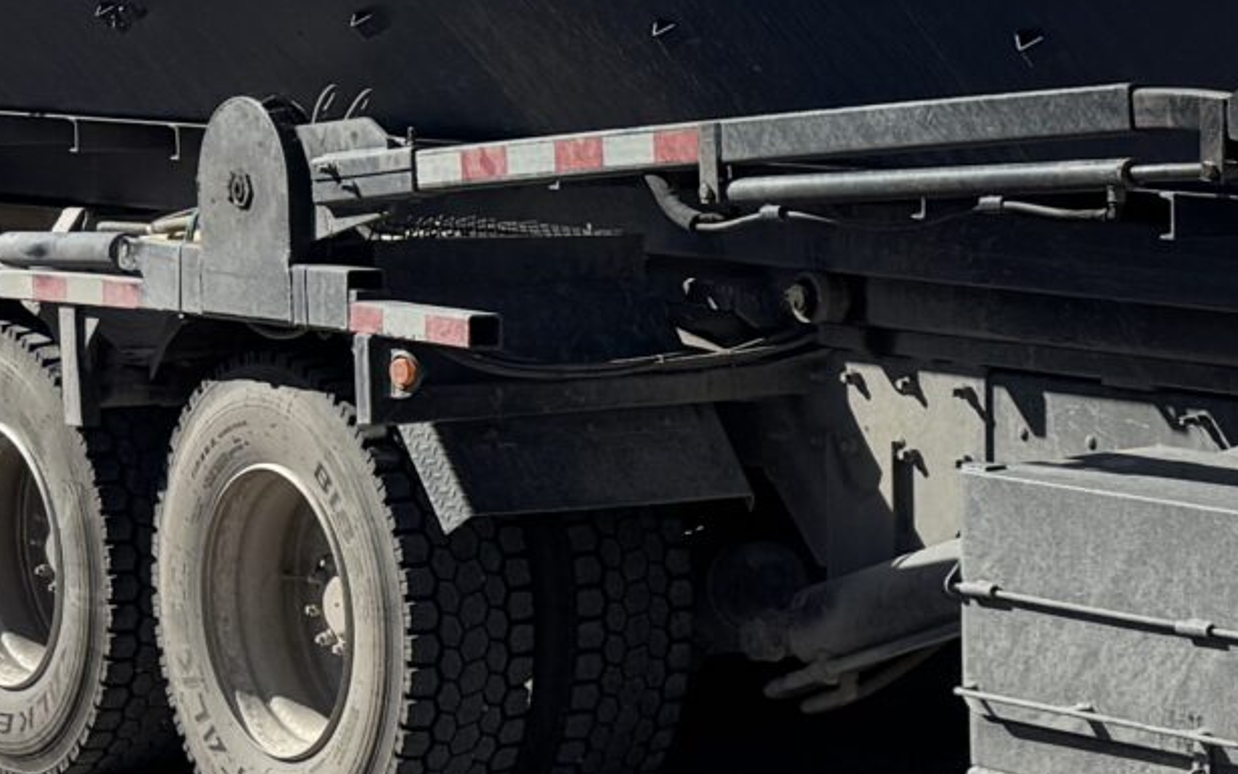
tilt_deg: -4.1
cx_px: 2246
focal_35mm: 106
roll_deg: -0.9
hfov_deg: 16.4
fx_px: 3577
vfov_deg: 12.4
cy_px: 431
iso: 80
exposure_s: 1/7092
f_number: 1.78
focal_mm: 6.76
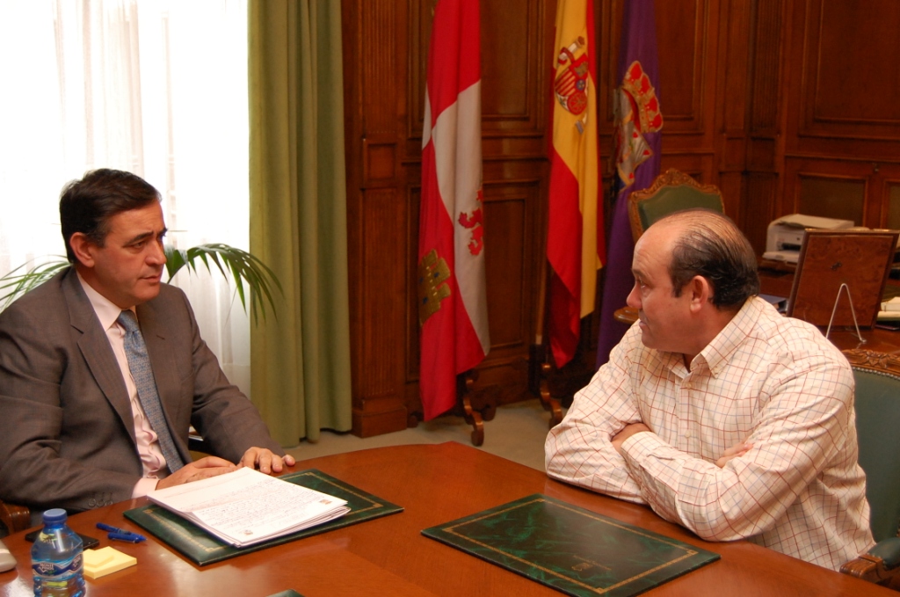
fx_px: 1160
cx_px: 450
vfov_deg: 28.8
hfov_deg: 42.4
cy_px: 298
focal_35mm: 46
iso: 1000
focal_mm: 31
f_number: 4.5
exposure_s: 1/60
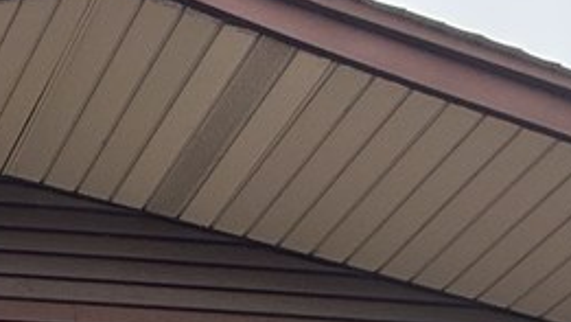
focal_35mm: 84
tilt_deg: +10.7
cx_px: -451
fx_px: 1272
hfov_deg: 19.3
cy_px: 1084
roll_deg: +1.3
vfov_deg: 9.5
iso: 50
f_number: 2.2
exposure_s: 1/329
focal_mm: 2.22
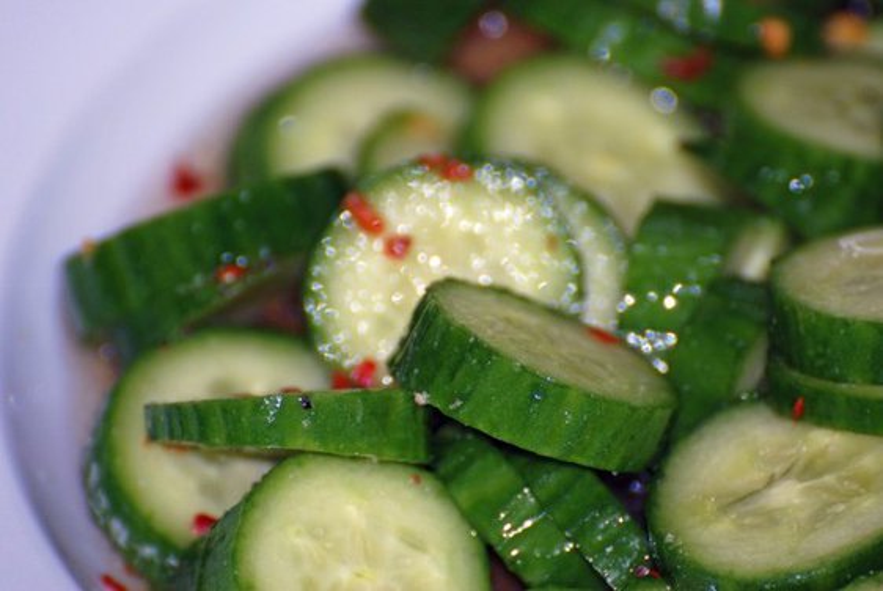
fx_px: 11049
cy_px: 296
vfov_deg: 3.1
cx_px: 442
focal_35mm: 450
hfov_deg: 4.6
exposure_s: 1/60
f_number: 5.6
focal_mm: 300
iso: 200
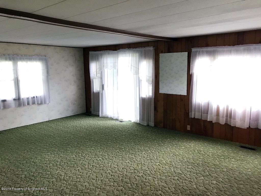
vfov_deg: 49.7
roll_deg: +0.6
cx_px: 130
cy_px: 98
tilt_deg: -7.6
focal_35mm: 28
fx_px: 211
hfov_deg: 63.4
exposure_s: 1/15
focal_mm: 3.99
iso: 64
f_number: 1.8
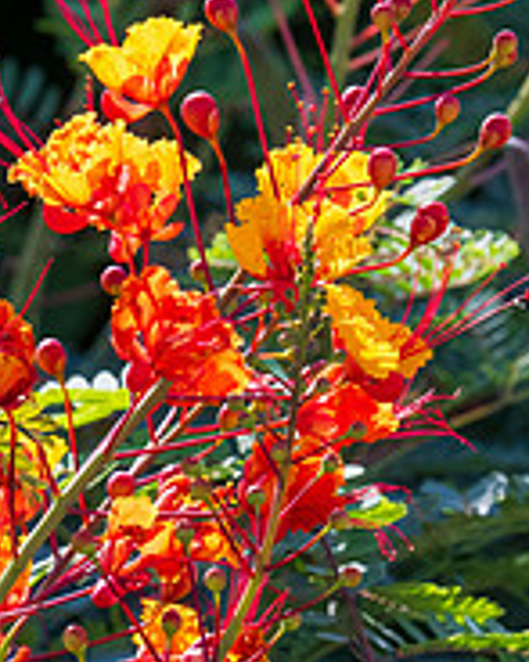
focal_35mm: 1824
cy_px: 473
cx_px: 31
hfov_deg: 0.8
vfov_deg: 1.1
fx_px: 35726
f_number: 9
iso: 1400
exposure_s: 1/1250
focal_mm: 480
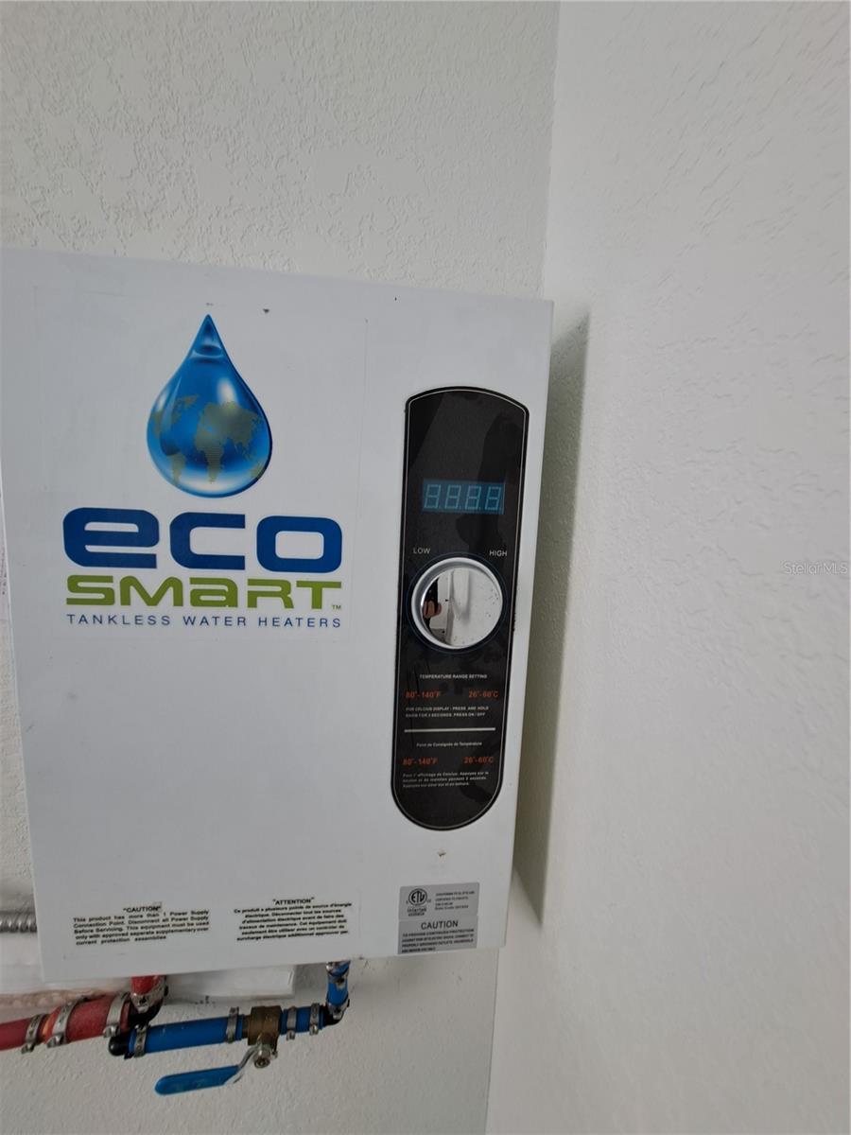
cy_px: 568
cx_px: 426
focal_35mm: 13
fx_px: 426
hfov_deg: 89.9
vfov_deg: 106.2
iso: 50
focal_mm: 1.74
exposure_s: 1/40
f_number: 2.2
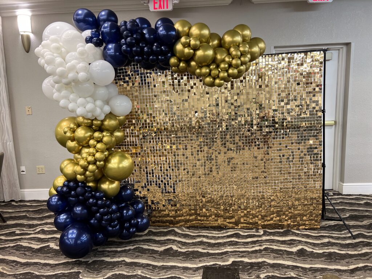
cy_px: 140
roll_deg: +1.7
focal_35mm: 26
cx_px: 186
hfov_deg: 67.3
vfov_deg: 53.1
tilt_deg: -7.2
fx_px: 279
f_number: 1.5
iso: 125
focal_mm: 5.7
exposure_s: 1/60
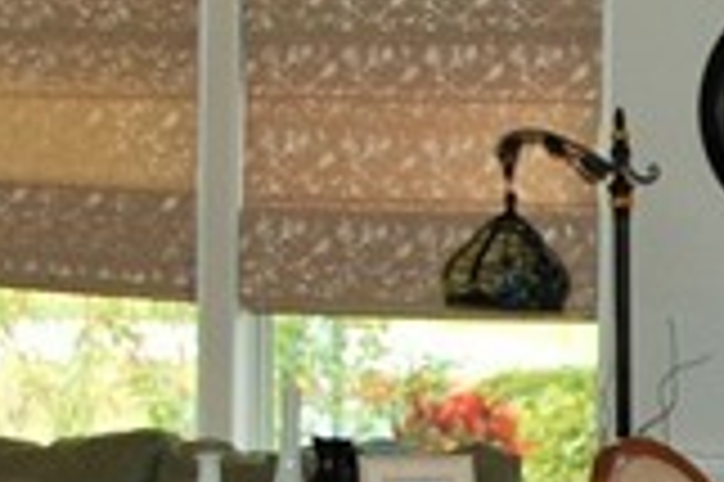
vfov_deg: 8.4
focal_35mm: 162
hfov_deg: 12.4
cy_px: 586
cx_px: 825
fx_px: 3255
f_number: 4
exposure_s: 1/60
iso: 200
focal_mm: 16
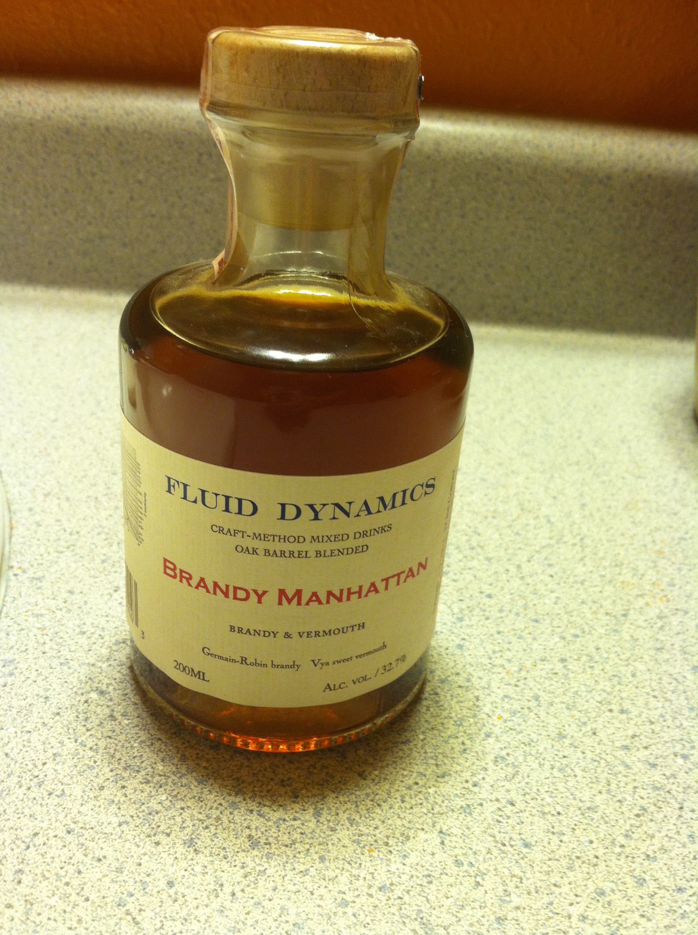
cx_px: 349
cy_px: 468
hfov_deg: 40.6
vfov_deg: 52.7
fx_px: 943
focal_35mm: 35
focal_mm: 3.85
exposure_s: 1/15
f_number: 2.8
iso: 100
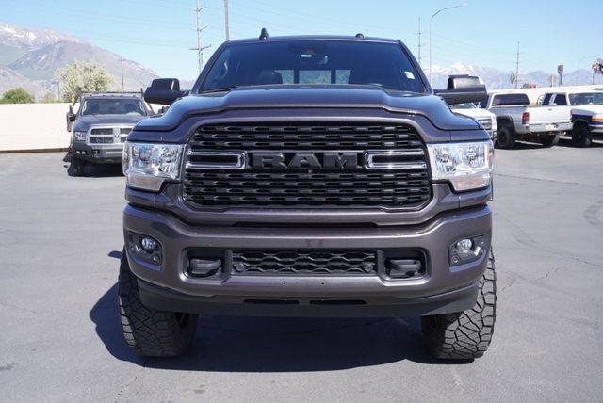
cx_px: 302
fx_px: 578
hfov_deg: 55.1
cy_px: 202
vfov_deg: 38.4
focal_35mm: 34
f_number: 7.1
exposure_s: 1/160
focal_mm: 23
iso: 100
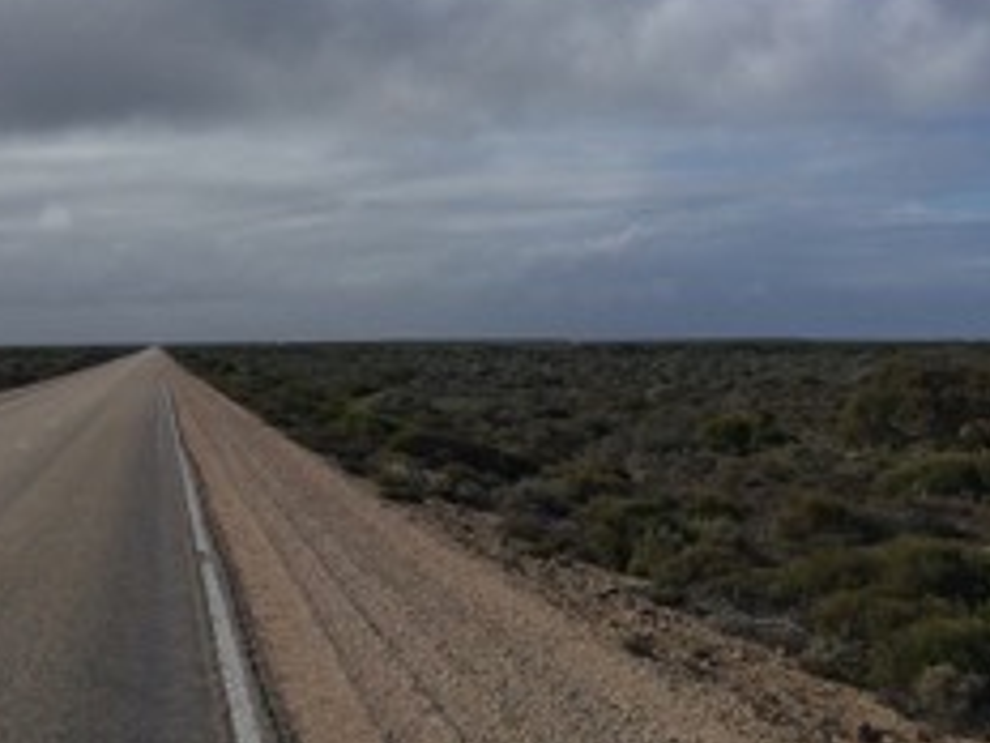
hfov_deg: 28.8
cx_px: 124
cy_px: 222
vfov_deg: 22.5
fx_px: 1859
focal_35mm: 65
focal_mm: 4.15
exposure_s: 1/5882
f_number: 2.2
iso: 40
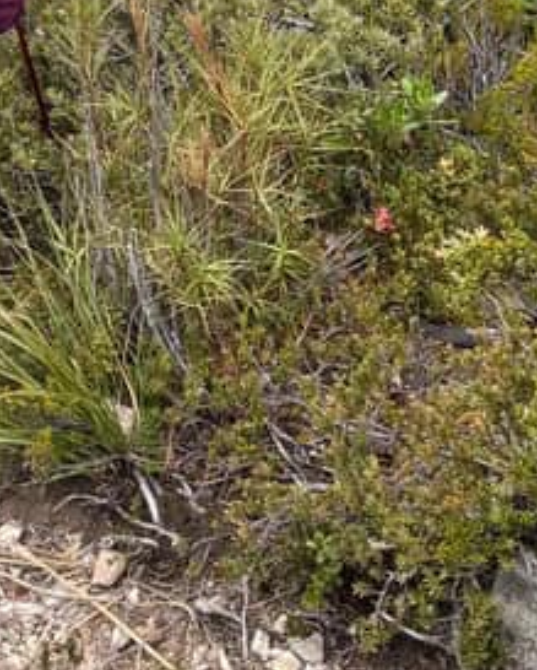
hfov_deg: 14.7
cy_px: -604
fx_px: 1963
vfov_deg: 15.9
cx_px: -223
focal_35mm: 99
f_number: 1.6
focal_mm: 6
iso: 50
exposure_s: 1/442
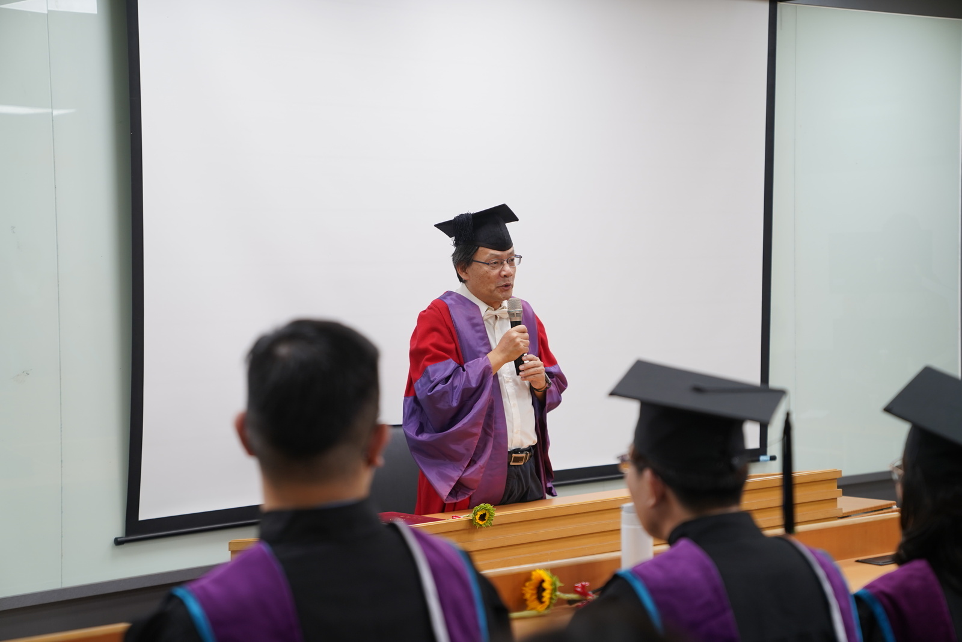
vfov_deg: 19.5
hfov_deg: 28.8
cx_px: 481
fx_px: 1871
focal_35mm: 70
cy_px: 321
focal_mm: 70
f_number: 2.8
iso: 250
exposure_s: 1/80
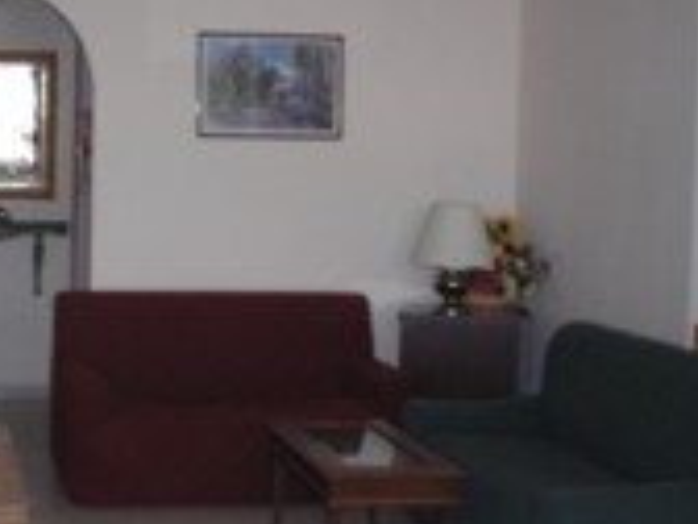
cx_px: 237
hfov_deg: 24.6
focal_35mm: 79
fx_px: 1593
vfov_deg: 18.6
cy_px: 171
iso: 199
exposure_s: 1/60
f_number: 3.2
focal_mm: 6.3
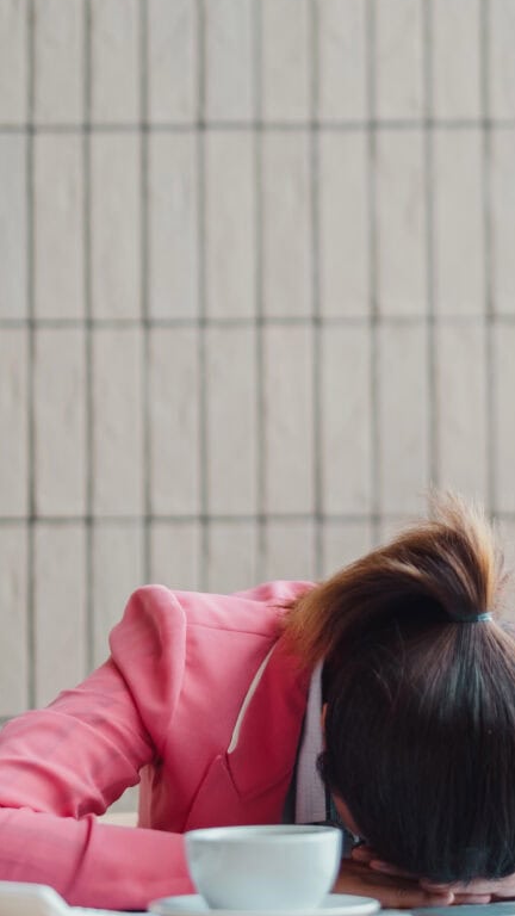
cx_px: 304
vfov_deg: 16.3
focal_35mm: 132
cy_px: 402
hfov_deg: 9.2
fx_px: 3205
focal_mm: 56
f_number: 1.4
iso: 200
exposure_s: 1/500
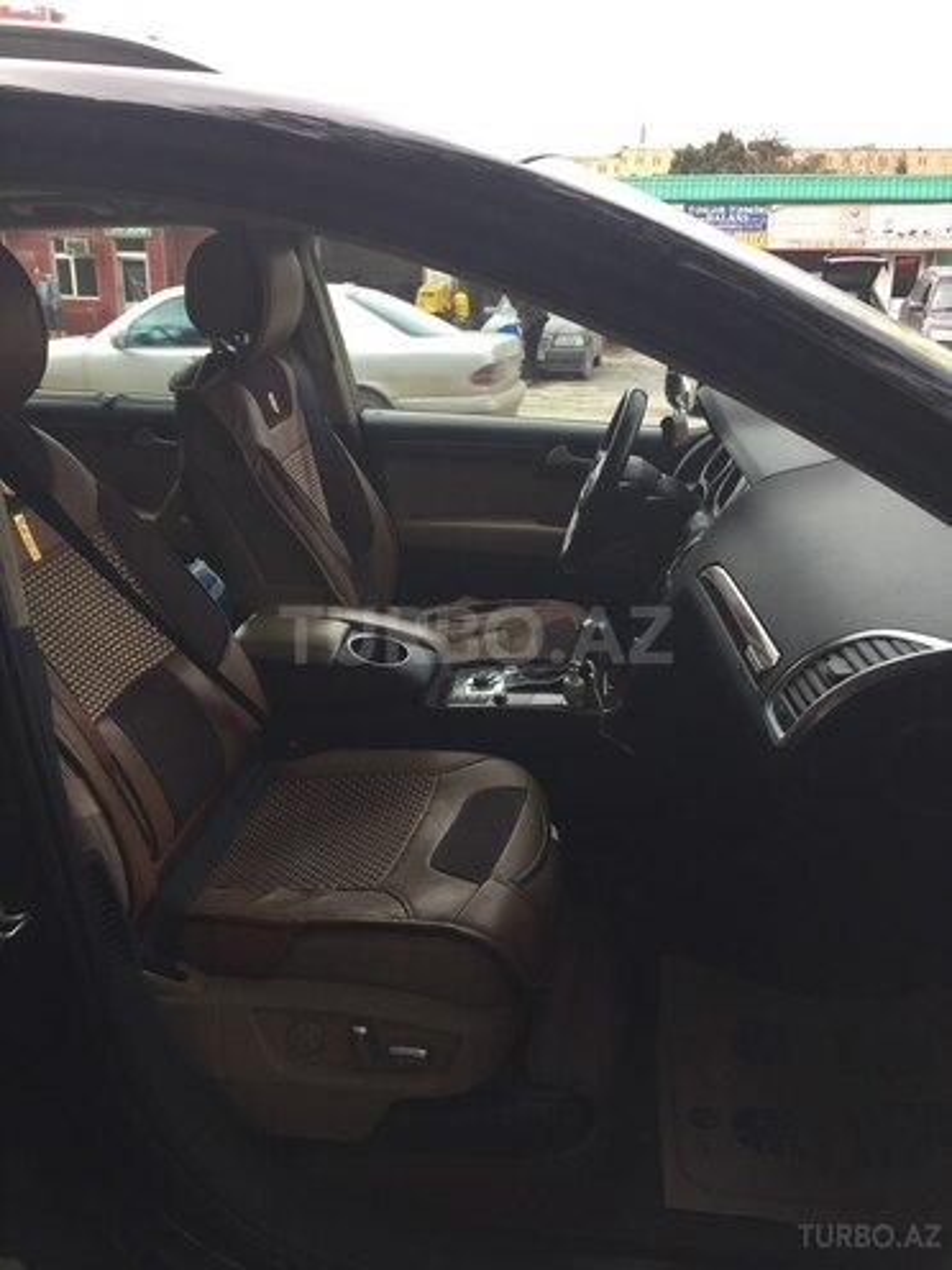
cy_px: 635
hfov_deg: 48.2
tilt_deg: -17.0
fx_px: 1063
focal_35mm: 29
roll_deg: -1.1
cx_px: 476
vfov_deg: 61.7
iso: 32
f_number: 2.2
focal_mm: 4.15
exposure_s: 1/295
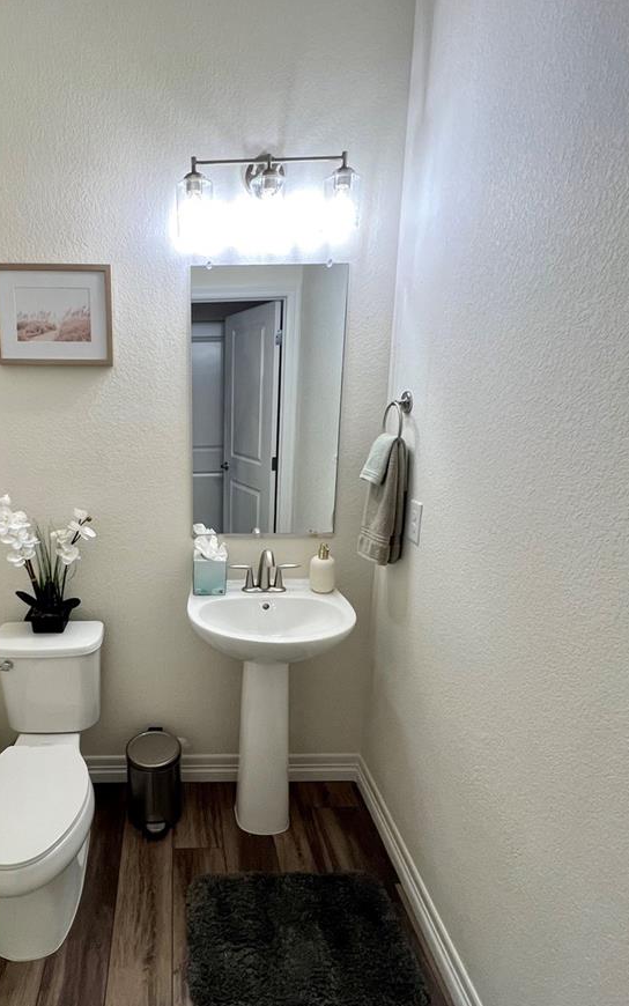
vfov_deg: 87.9
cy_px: 524
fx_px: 521
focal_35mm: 19
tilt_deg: -13.6
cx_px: 177
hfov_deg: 59.7
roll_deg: -0.1
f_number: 1.8
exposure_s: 1/120
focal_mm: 1.57
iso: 125
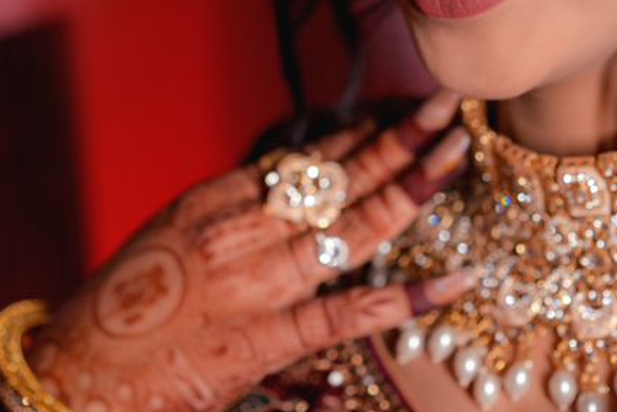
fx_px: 1937
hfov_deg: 18.0
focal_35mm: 113
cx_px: 439
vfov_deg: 12.1
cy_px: 97
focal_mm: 55
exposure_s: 1/100
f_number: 2.8
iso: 250
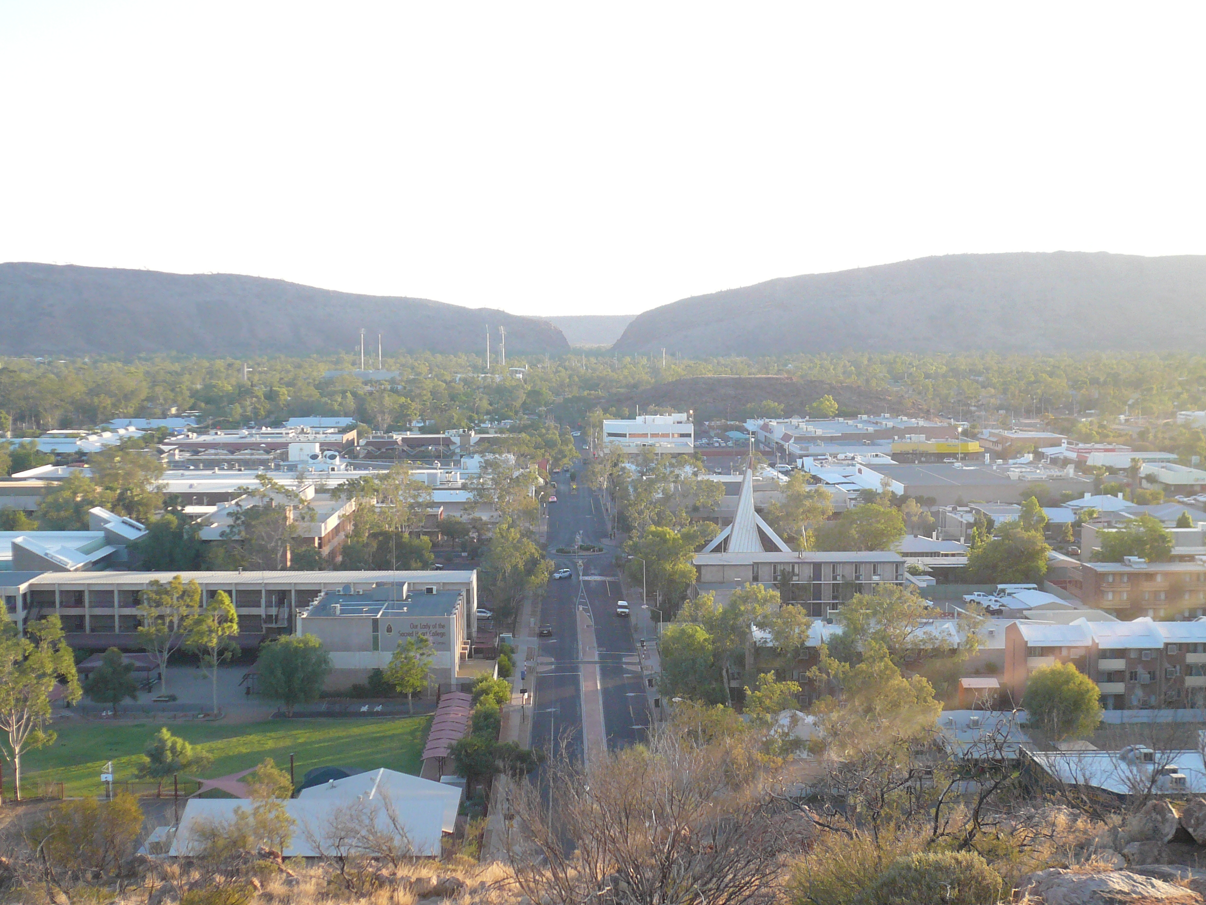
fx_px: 1812
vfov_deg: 28.0
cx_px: 572
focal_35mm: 52
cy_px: 514
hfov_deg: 36.8
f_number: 3.3
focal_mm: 6.9
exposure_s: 1/160
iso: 100
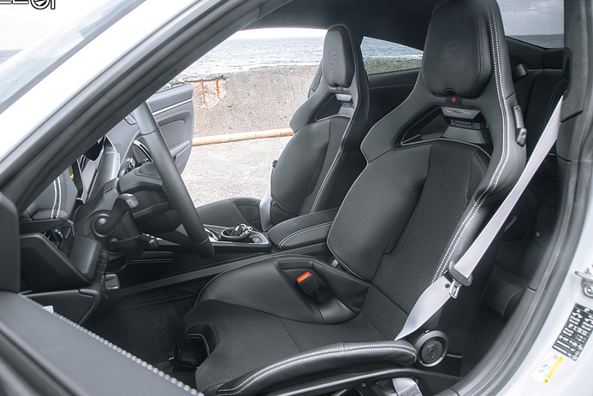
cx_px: 266
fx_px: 445
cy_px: 207
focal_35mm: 27
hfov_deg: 67.2
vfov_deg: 48.0
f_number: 5.6
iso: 1000
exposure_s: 1/80
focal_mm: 24
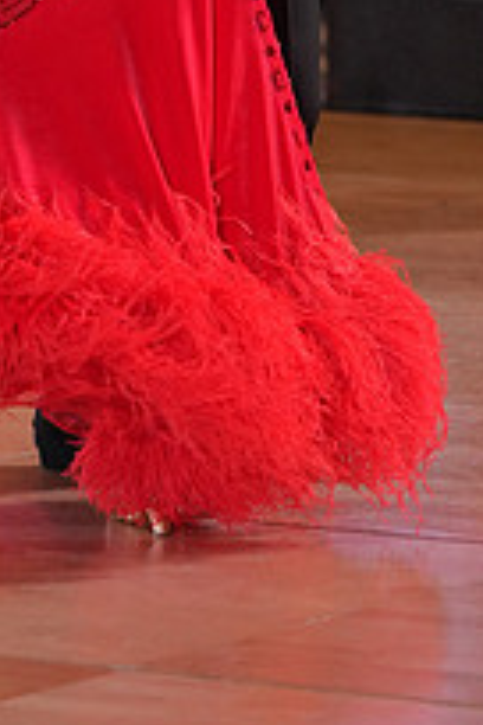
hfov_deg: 2.9
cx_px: -2
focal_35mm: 467
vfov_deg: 4.4
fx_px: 9398
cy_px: -238
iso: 2000
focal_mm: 164
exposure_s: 1/500
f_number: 4
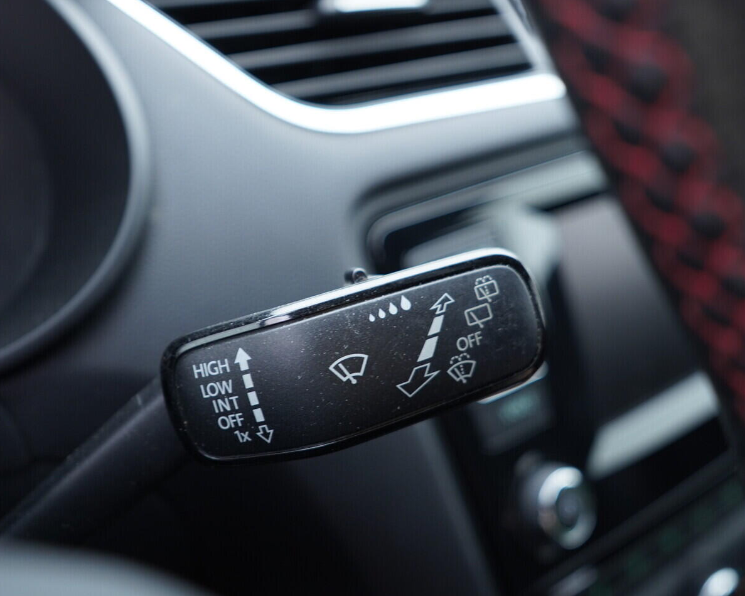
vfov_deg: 36.5
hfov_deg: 44.7
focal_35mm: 41
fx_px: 904
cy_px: 295
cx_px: 325
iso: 400
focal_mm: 24
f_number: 2.8
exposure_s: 1/40
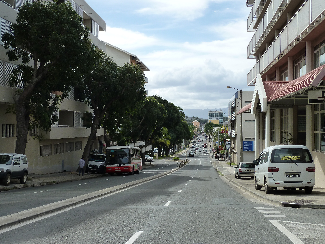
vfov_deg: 30.3
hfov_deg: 39.7
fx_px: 451
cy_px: 122
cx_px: 162
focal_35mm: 48
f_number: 4.5
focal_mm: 7.9
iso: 125
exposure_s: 1/400
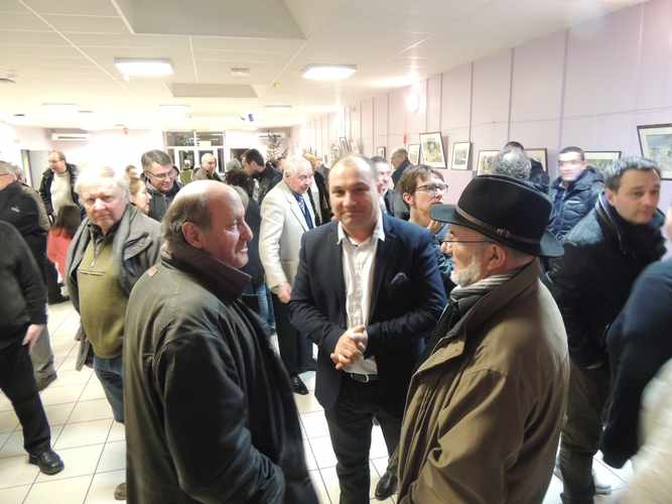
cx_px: 336
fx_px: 466
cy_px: 252
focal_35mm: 24
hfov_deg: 71.6
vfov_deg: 56.8
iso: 800
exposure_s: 1/13
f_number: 3
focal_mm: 4.3
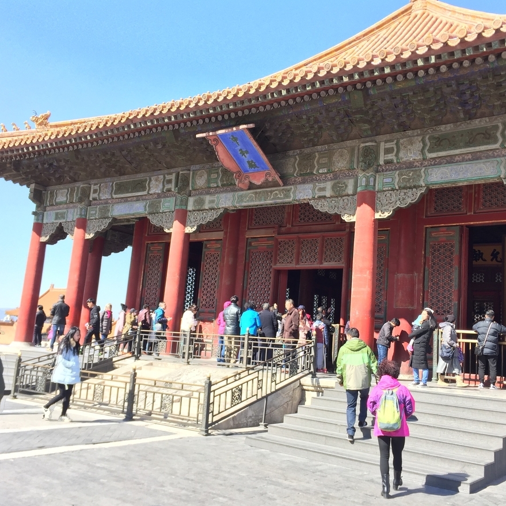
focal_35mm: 35
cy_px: 254
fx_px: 579
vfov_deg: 47.2
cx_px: 283
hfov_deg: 47.1
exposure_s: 1/501
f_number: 2.2
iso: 32
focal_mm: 4.15
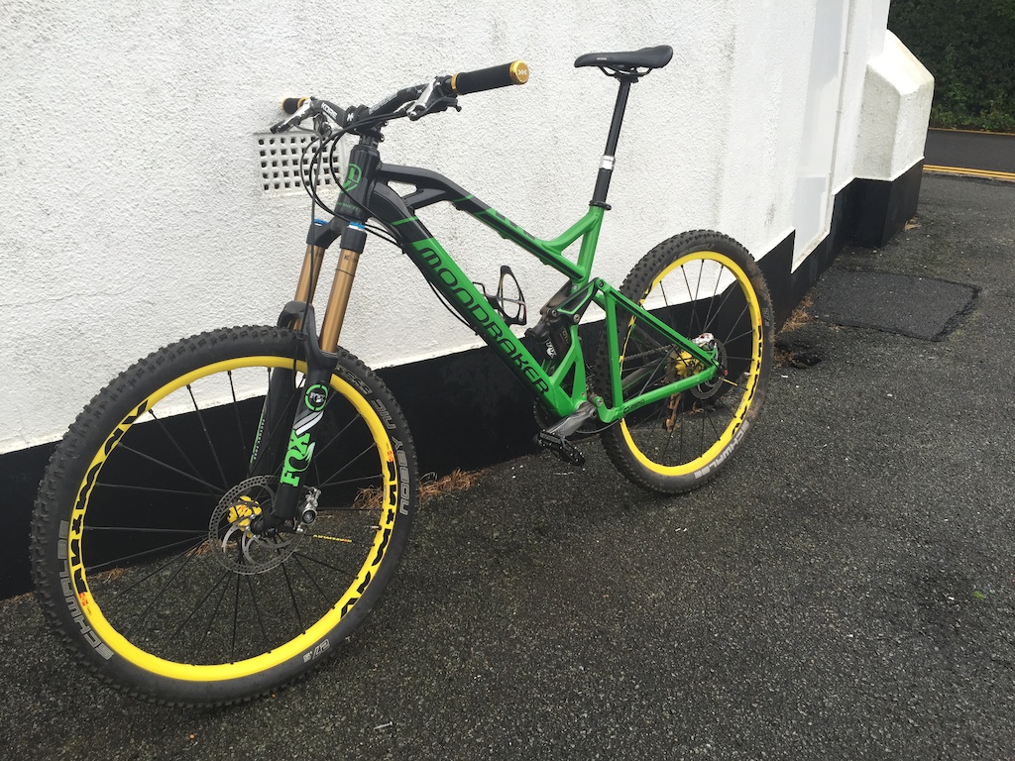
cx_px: 508
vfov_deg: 48.2
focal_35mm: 29
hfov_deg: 61.7
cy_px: 380
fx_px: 850
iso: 32
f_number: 2.2
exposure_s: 1/120
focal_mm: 4.15
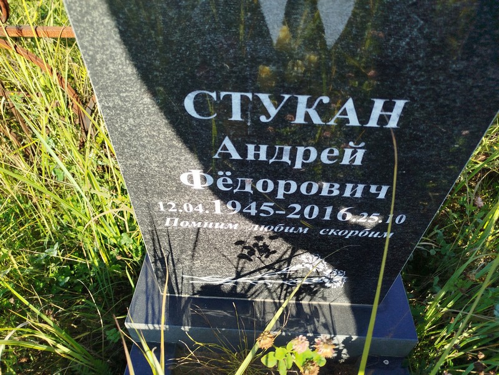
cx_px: 250
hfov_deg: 71.6
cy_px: 188
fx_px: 346
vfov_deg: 56.8
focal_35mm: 24
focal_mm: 5.31
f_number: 1.7
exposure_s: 1/378
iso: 50
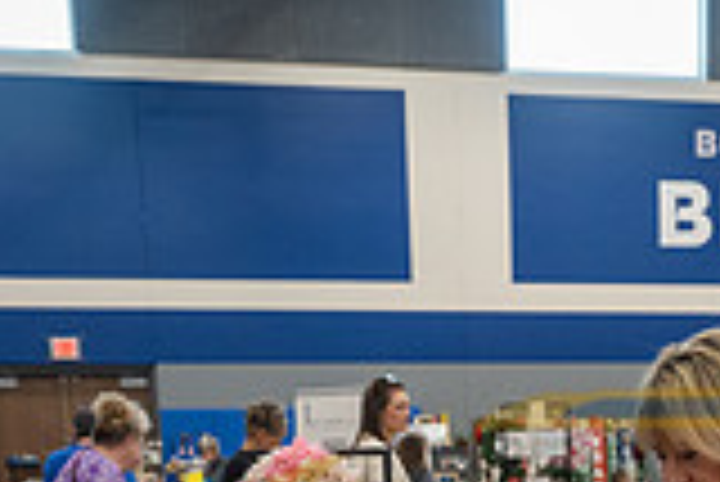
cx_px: 616
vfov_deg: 14.1
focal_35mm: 87
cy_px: 854
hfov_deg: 22.9
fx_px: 1742
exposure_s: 1/125
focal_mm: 24
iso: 1250
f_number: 3.5
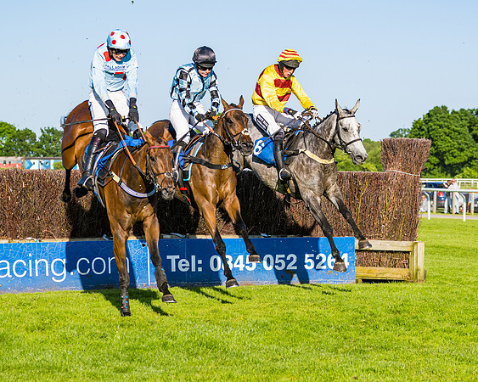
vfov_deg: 12.3
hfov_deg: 15.4
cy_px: 280
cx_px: 267
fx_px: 1765
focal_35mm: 125
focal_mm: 70
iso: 200
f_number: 4
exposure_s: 1/2000
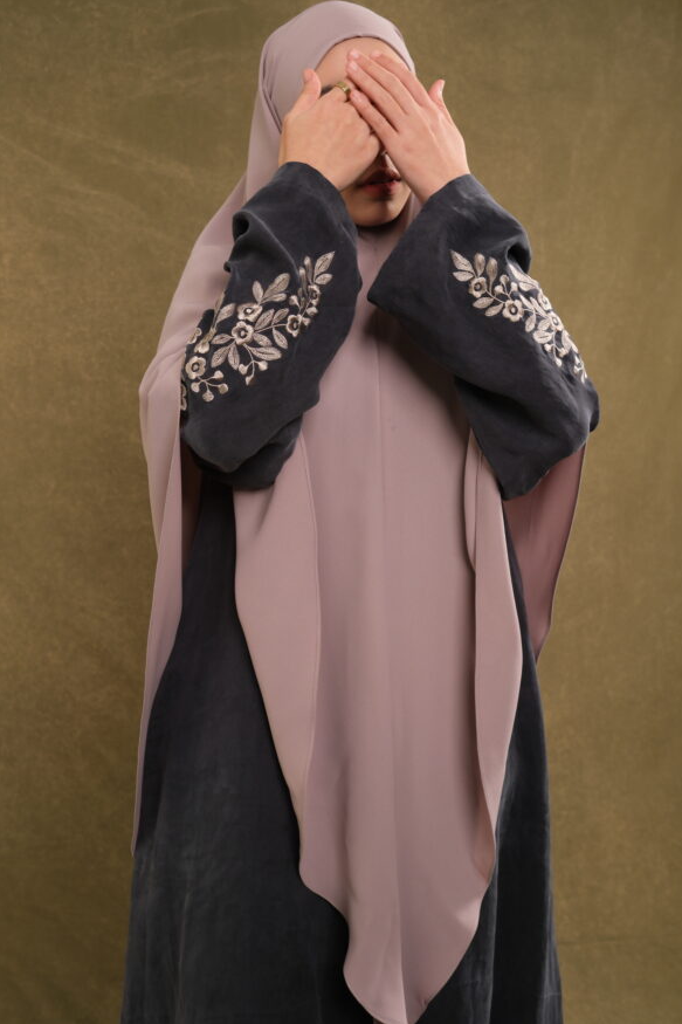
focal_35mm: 36
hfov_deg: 36.9
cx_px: 349
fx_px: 1023
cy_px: 515
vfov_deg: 53.1
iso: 250
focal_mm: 23
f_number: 4.5
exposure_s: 1/125
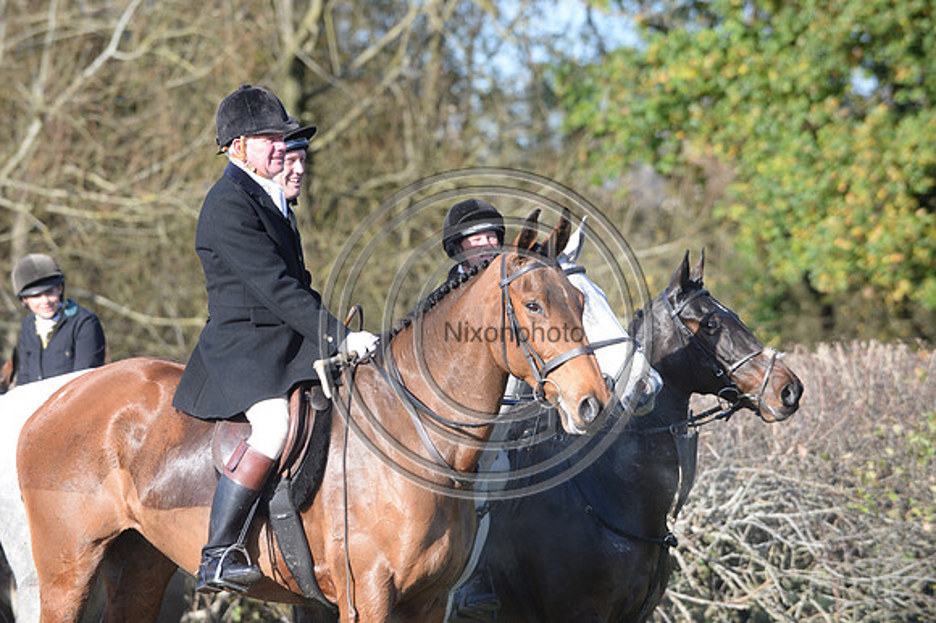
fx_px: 4677
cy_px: 312
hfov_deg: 11.4
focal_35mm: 180
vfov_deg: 7.6
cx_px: 468
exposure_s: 1/2500
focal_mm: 180
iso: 1000
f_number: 3.5
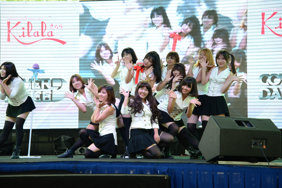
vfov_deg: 19.5
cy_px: 94
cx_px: 141
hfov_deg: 28.8
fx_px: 549
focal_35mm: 70
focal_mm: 70
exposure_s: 1/250
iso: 1250
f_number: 5
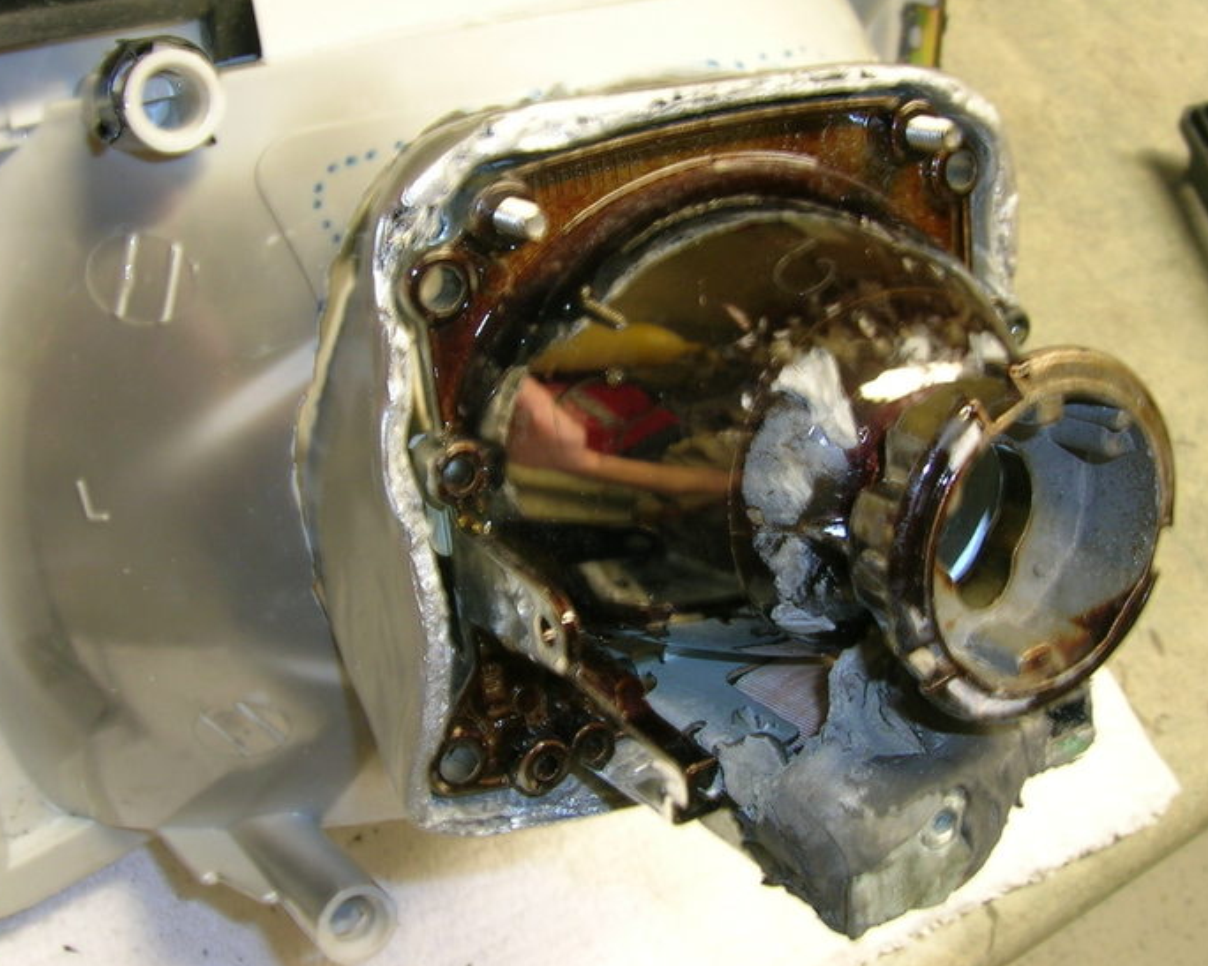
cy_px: 452
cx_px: 600
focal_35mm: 45
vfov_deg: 33.4
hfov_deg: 41.2
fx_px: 1609
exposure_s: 1/2
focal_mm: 5.4
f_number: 4.8
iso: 50
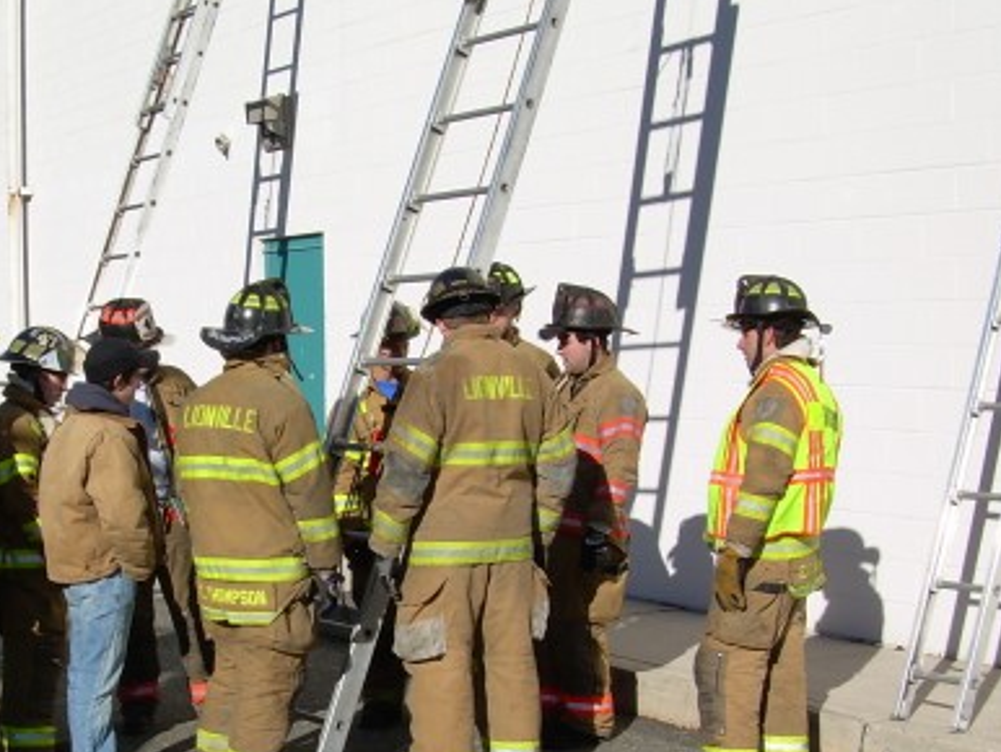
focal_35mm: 63
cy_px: 485
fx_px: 1823
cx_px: 311
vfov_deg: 23.2
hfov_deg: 30.4
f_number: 4.6
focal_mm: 6.3
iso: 50
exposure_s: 1/594
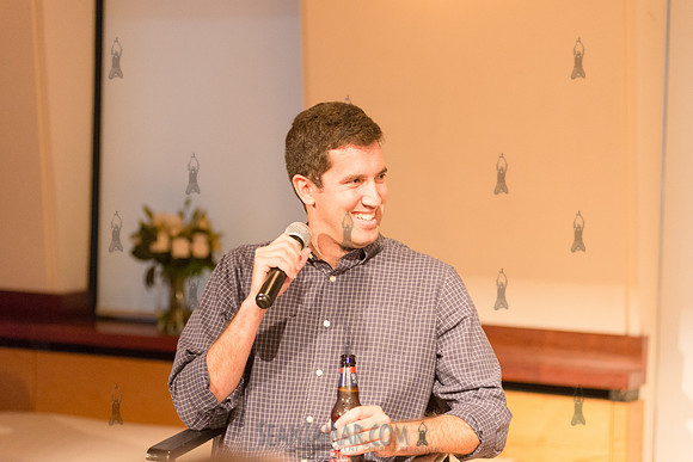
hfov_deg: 25.4
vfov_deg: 17.1
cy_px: 231
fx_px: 1540
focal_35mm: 80
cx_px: 346
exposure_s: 1/200
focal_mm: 80
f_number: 2.8
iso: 4000
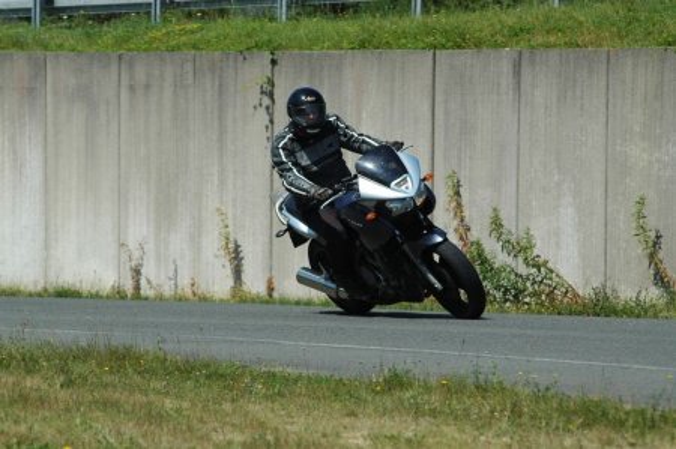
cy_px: 224
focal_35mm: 232
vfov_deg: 5.9
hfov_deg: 8.9
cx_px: 338
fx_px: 4361
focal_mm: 155
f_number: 8
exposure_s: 1/1000
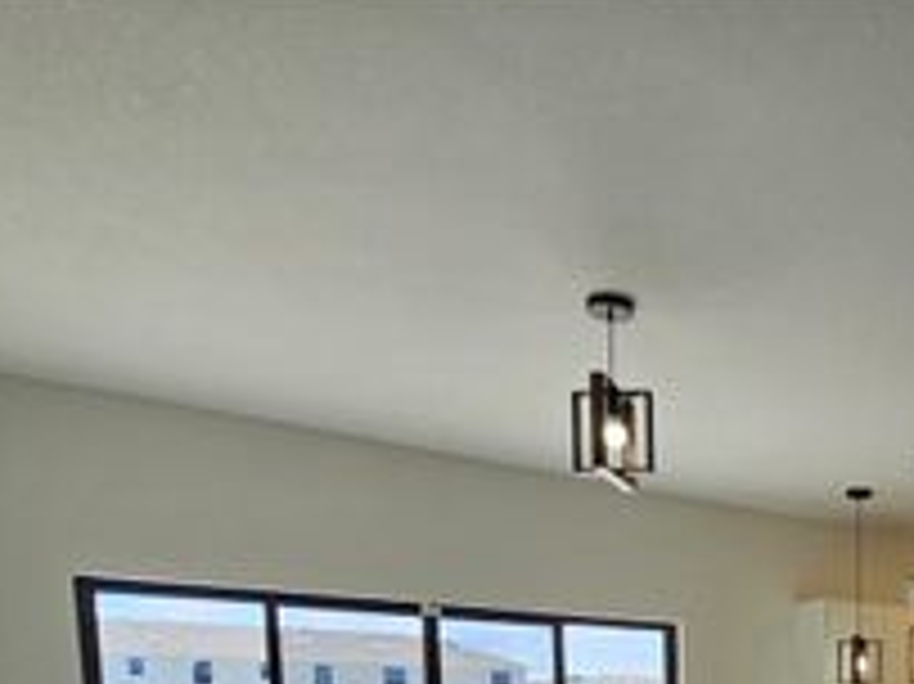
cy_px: 821
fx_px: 844
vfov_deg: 35.0
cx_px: 869
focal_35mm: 32
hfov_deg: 48.9
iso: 50
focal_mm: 2.2
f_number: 2.2
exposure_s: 1/345
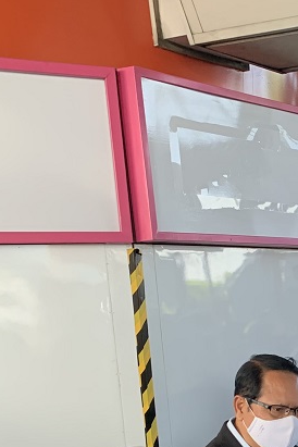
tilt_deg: -11.1
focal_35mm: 79
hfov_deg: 15.3
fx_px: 981
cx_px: 507
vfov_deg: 24.3
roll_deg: +2.5
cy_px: 465
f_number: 1.8
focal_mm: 4.25
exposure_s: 1/121
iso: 100
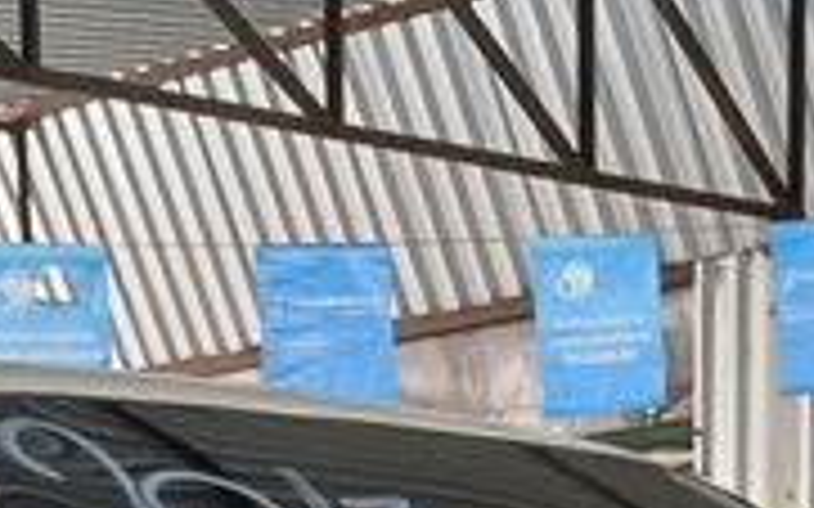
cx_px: 472
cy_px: 1344
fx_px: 2706
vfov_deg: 9.2
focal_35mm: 122
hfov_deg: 17.1
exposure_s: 1/60
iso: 125
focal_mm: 3.98
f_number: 1.8
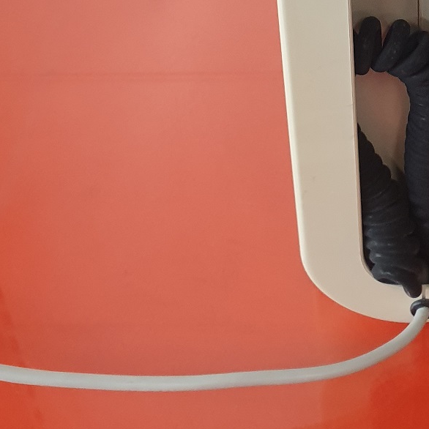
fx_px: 1108
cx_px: 436
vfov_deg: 19.5
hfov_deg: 21.1
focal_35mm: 79
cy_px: -189
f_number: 2.4
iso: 160
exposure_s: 1/50
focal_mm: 4.3
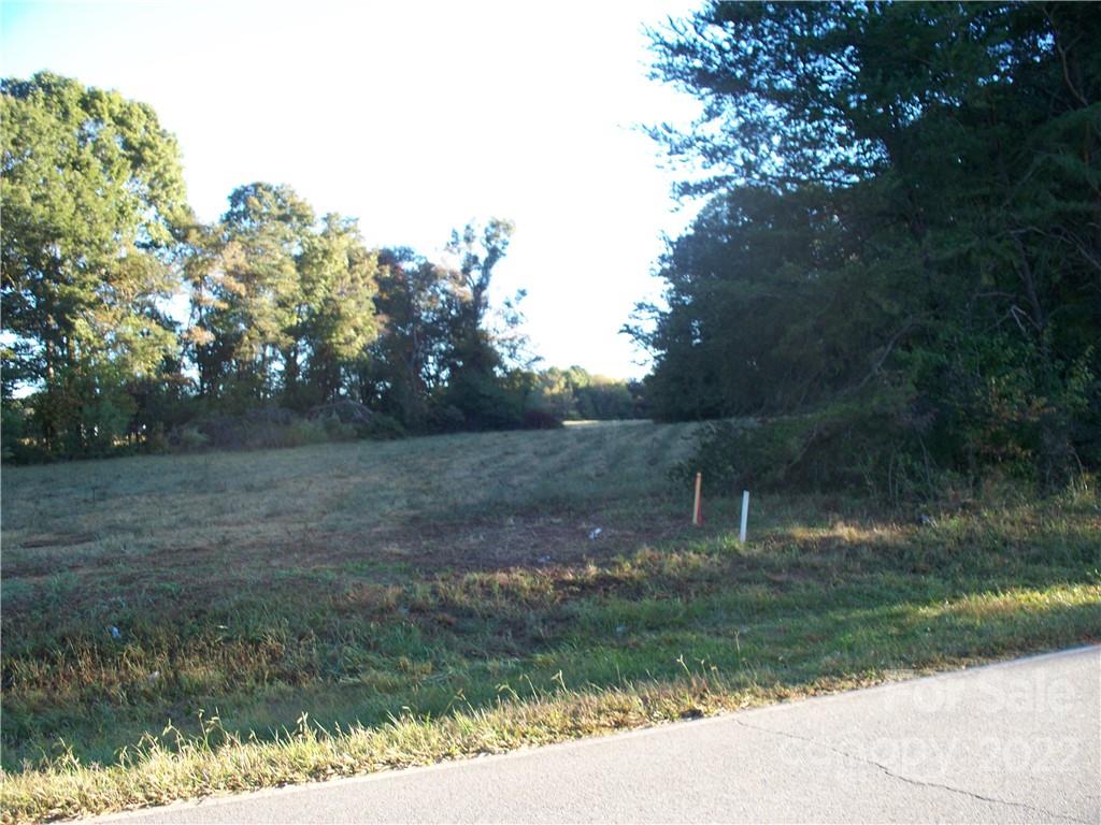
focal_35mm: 36
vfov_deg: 39.7
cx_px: 550
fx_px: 1145
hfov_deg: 51.4
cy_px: 412
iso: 64
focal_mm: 7.54
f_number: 2.8
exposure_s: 1/80
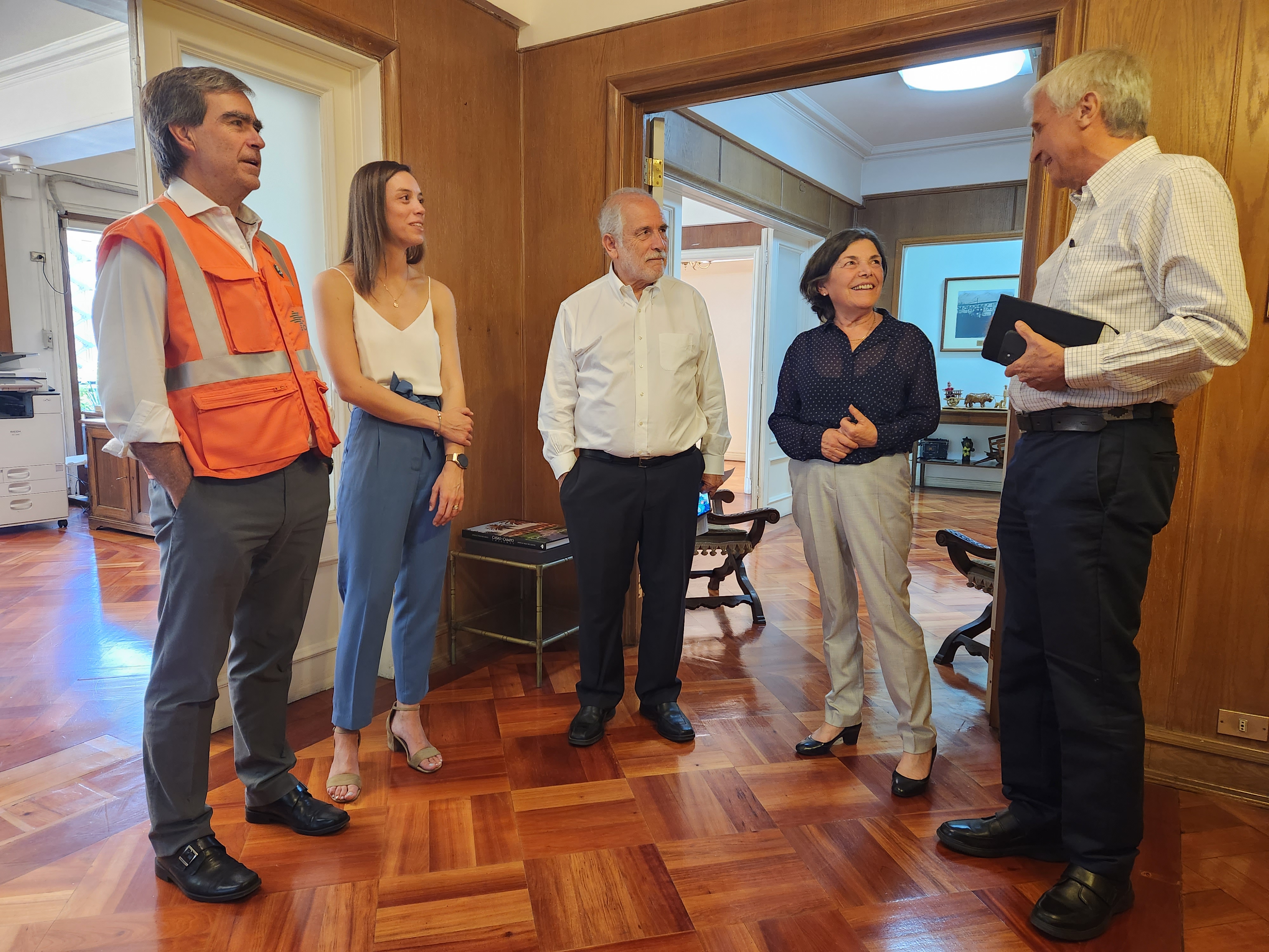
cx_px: 634
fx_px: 843
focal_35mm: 23
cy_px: 476
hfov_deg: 73.9
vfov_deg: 58.9
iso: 500
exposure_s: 1/33
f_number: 1.8
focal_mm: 5.4
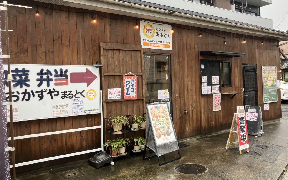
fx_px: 235
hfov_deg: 62.9
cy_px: 86
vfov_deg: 41.8
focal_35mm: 30
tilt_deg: +1.1
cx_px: 144
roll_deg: +2.7
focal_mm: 3.99
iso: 32
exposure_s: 1/120
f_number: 1.8
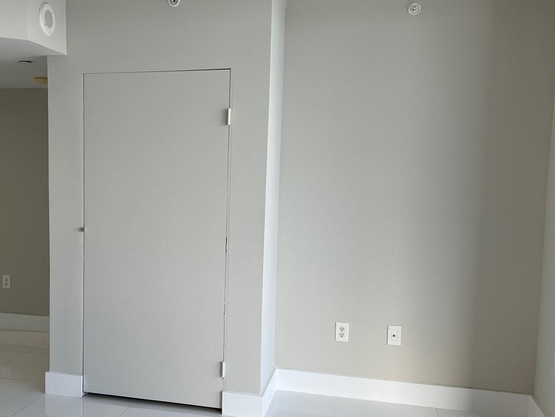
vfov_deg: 35.9
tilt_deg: -5.5
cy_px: 231
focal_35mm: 40
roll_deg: -0.4
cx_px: 183
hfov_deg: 46.0
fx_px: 641
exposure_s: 1/128
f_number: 1.5
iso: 32
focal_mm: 5.7
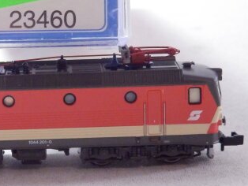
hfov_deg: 15.5
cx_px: 25
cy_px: 76
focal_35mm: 126
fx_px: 903
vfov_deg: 11.8
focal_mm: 11.9
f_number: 4.4
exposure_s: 1/160
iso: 1250
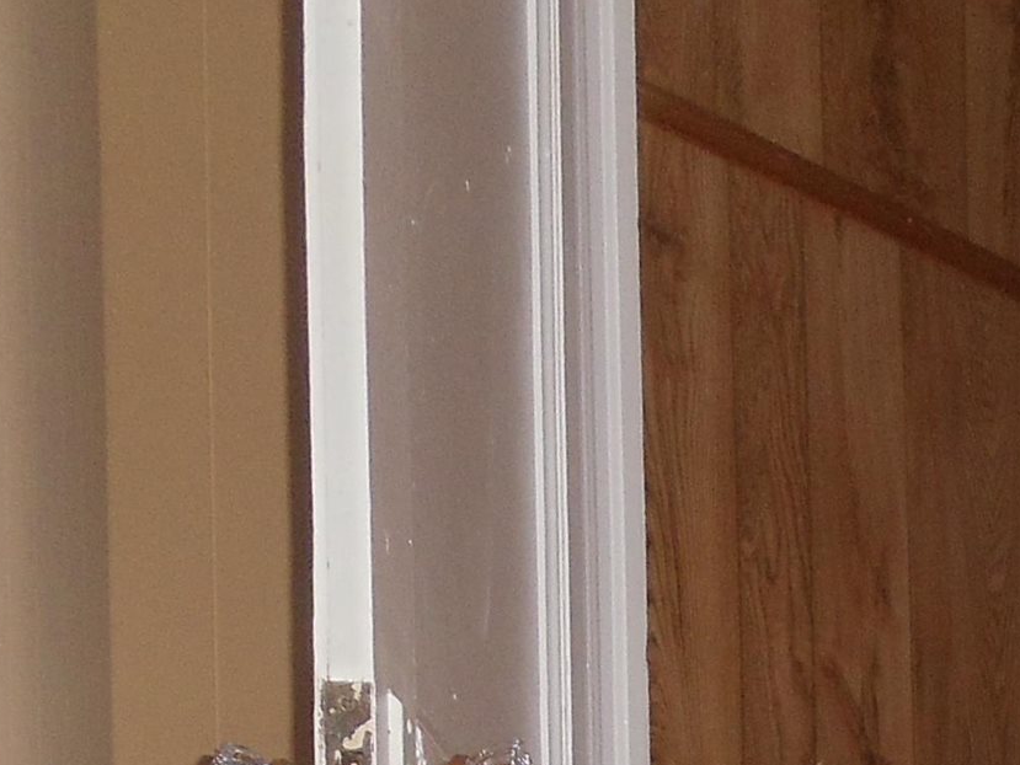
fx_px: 4804
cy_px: 1393
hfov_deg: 11.9
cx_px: 1182
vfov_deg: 8.7
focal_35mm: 163
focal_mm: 6
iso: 200
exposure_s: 1/30
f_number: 3.5
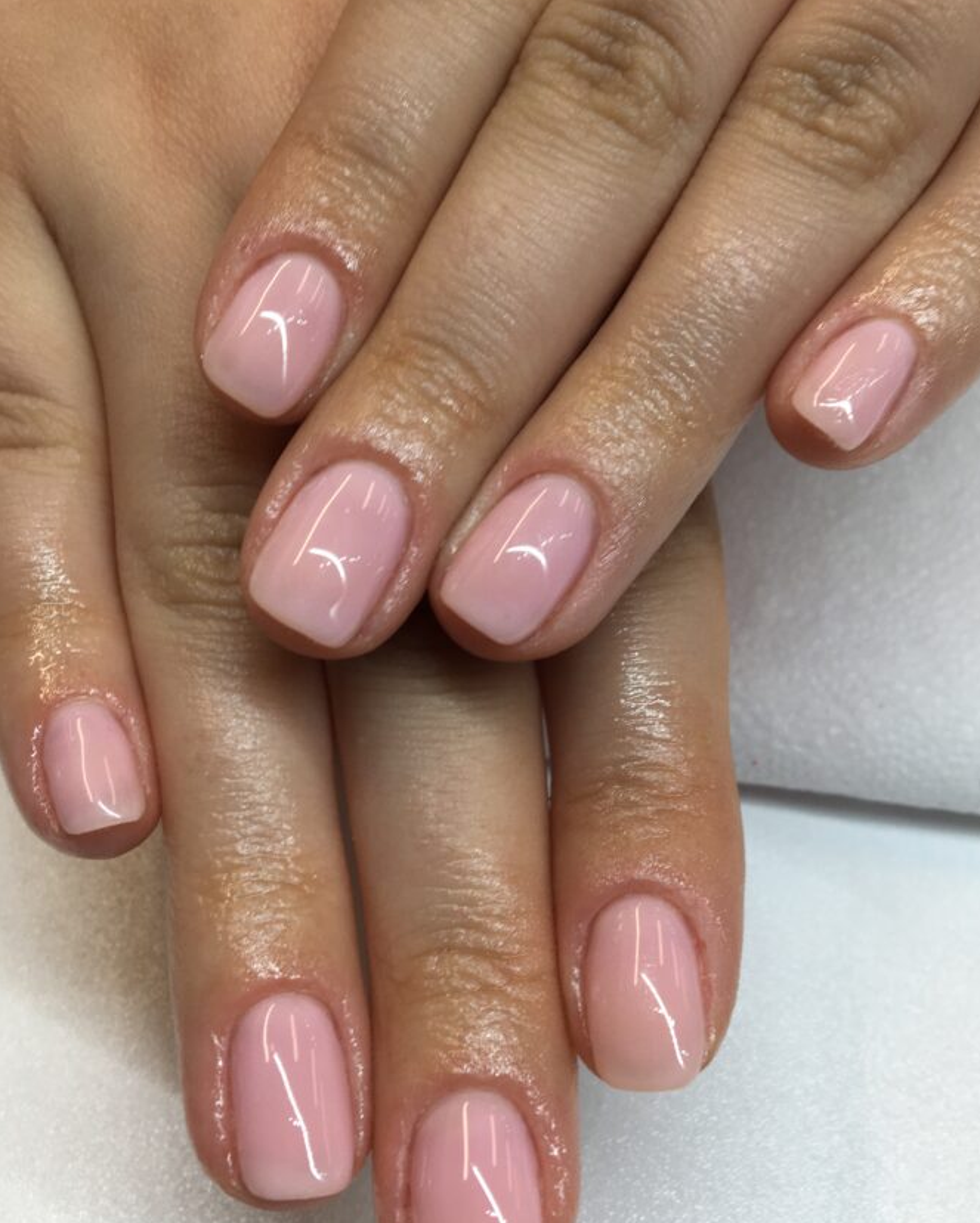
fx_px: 1268
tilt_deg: -51.1
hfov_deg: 42.2
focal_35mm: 35
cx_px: 470
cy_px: 625
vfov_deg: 51.5
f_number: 2.2
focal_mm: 4.15
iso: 25
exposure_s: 1/100
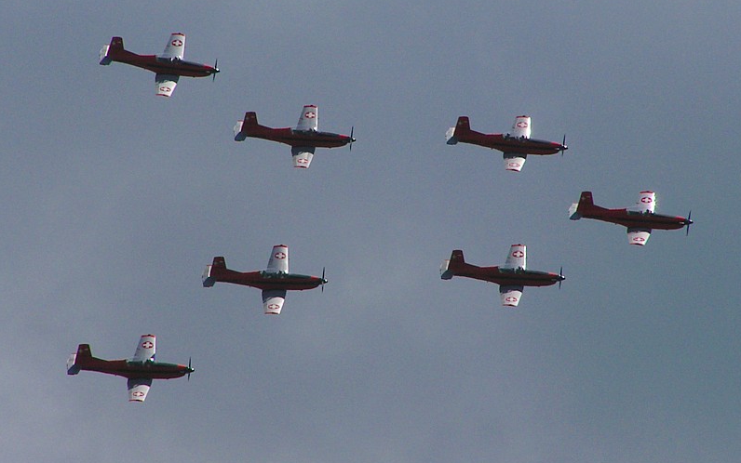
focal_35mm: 405
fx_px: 8181
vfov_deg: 3.2
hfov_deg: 5.2
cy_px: 226
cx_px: 370
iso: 50
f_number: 8
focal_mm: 63
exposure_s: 1/1000
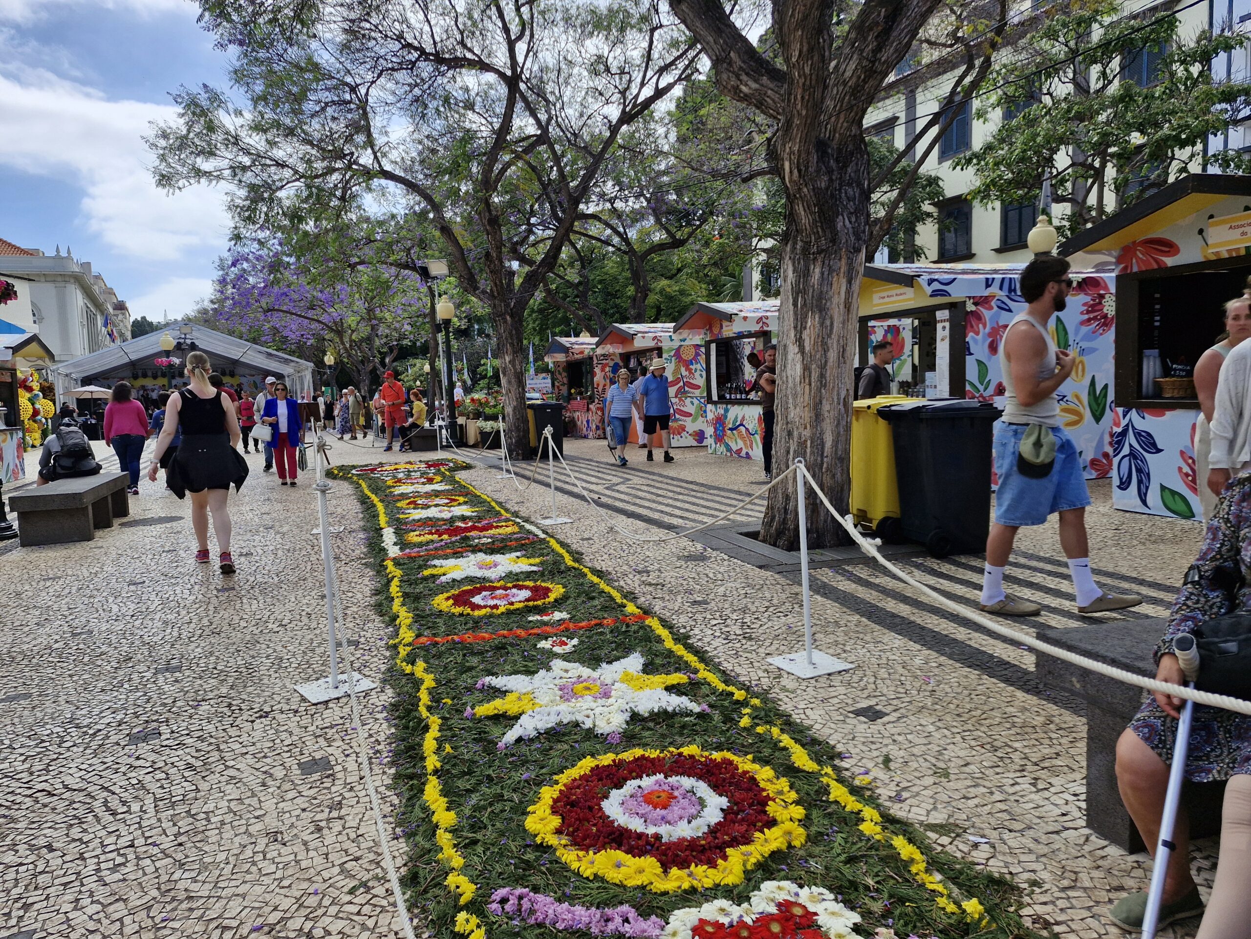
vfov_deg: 58.9
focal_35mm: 23
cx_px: 626
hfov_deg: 73.9
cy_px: 470
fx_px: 831
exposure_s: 1/1128
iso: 50
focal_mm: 5.54
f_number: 1.8
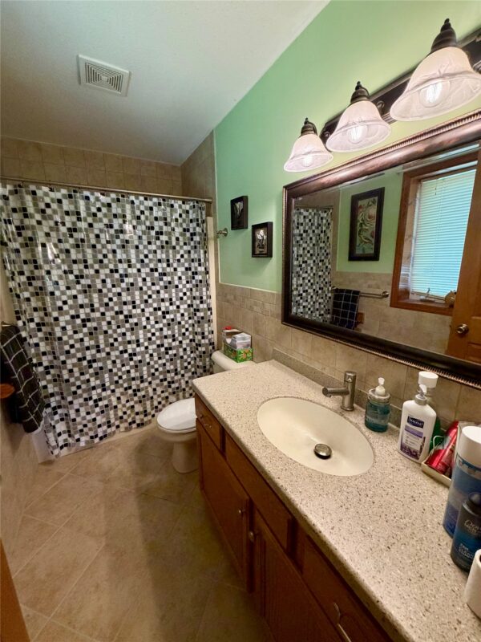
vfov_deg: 102.1
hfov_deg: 85.7
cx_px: 240
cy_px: 321
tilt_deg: -14.1
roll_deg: +0.4
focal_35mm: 14
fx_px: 259
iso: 500
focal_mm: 2.22
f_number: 2.2
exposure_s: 1/60
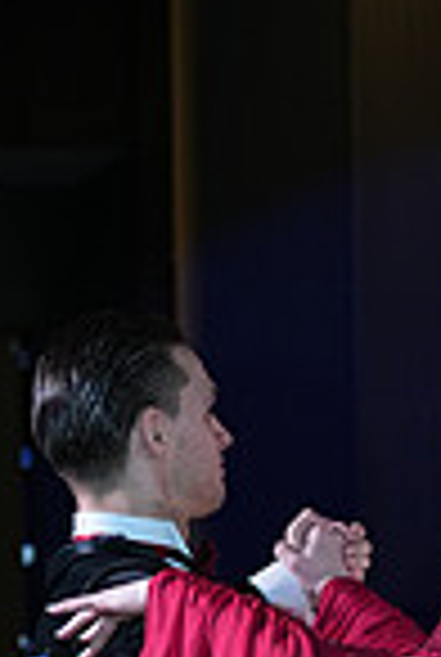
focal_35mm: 202
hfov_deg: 6.8
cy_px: 1080
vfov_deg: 9.8
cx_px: 299
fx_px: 3694
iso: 1000
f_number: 4
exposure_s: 1/250
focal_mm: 51
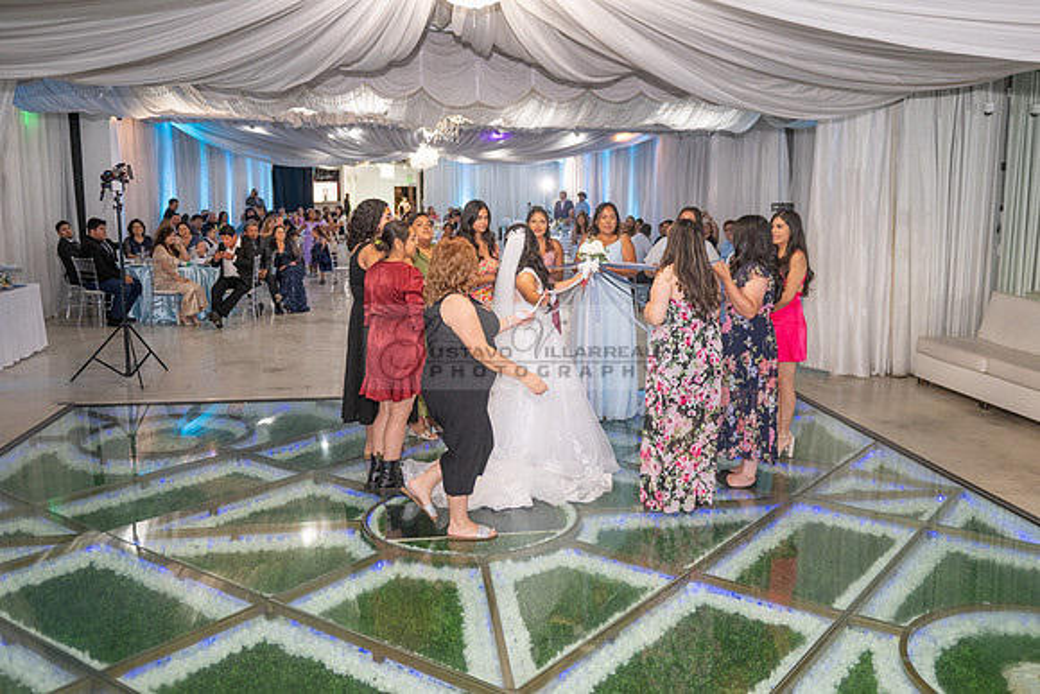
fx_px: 926
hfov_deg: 58.5
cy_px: 327
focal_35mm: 32
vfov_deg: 41.1
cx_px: 575
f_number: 3.2
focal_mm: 29
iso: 1000
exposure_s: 1/160
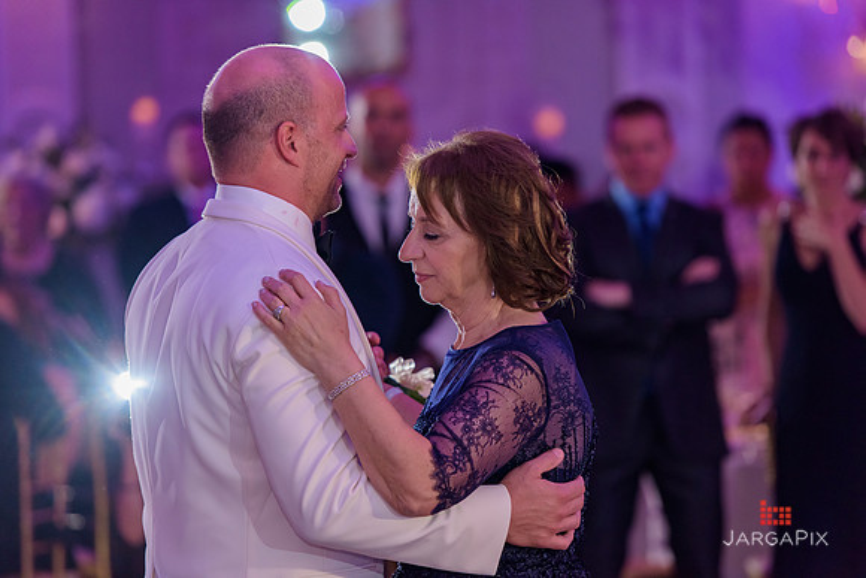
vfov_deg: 7.9
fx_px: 4211
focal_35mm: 175
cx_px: 433
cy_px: 289
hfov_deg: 11.7
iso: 1600
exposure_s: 1/125
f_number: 3.2
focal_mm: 175
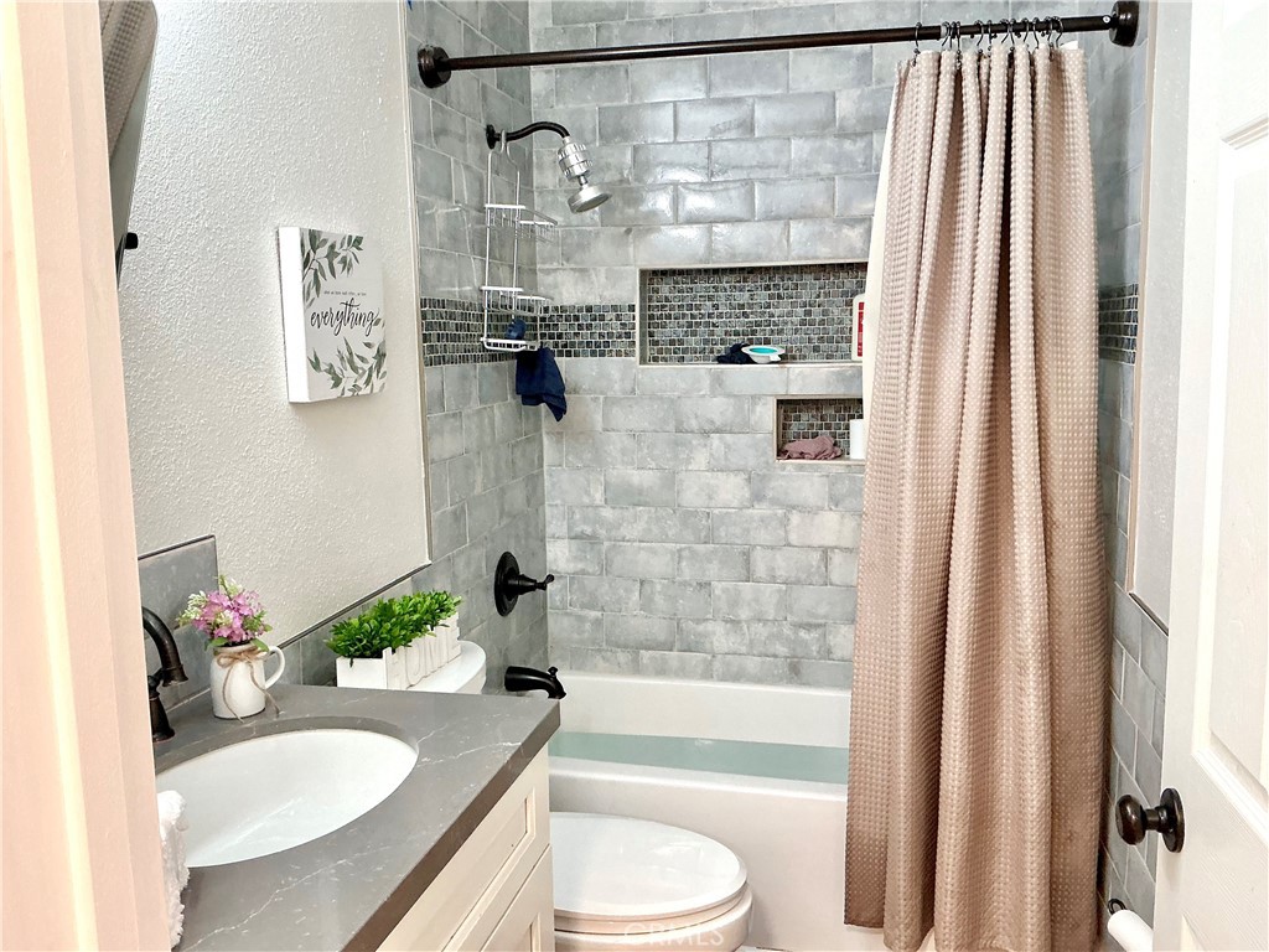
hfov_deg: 61.7
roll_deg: +1.7
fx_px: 1063
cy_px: 476
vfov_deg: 48.2
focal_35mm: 29
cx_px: 634
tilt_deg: -5.7
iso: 100
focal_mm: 3
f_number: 1.8
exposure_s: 1/60
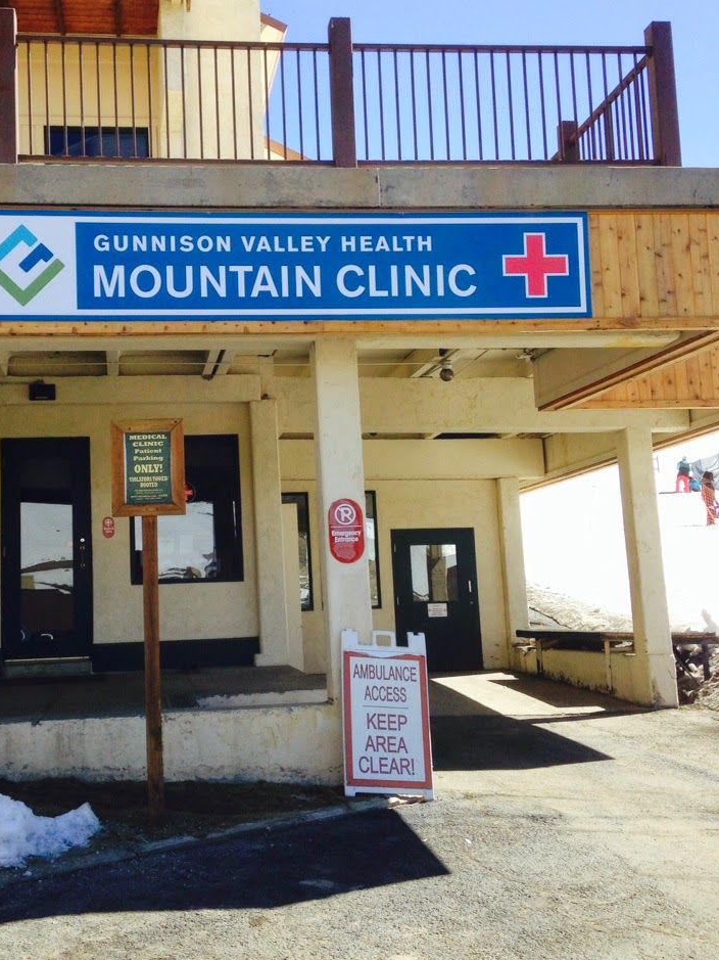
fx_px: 1247
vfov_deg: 42.0
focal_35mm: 45
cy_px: 441
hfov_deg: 31.9
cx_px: 241
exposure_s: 1/786
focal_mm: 4.12
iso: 50
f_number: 2.4
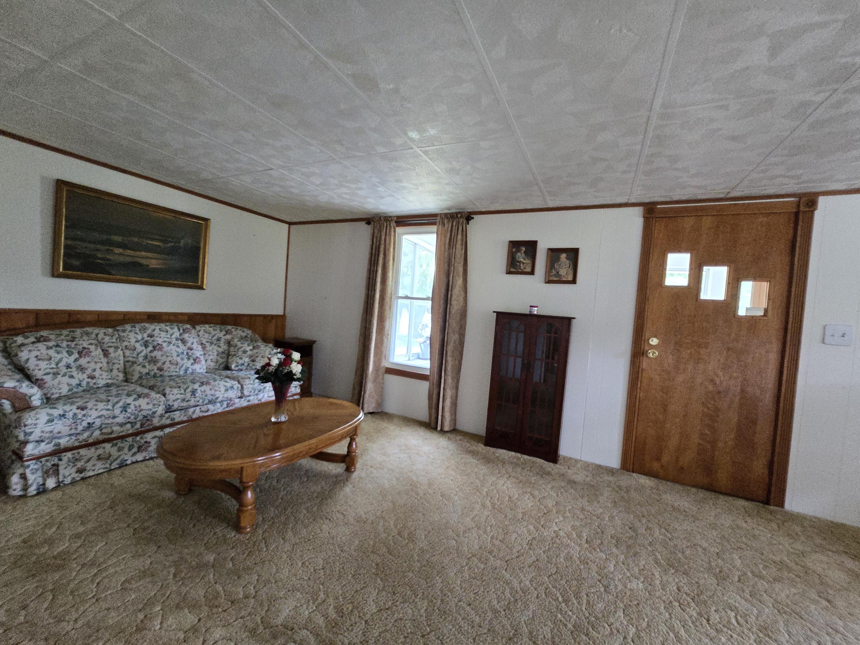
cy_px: 322
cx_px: 430
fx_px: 323
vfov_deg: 89.9
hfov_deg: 106.2
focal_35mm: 13
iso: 1000
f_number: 2.2
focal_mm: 2.2
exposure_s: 1/60
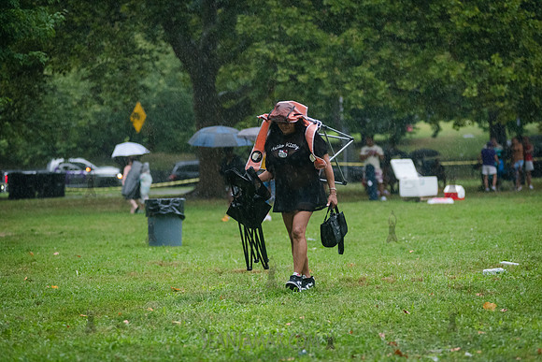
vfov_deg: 11.0
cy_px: 181
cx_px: 271
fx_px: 1882
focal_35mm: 125
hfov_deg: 16.4
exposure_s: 1/320
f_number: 3.2
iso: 4000
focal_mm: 125
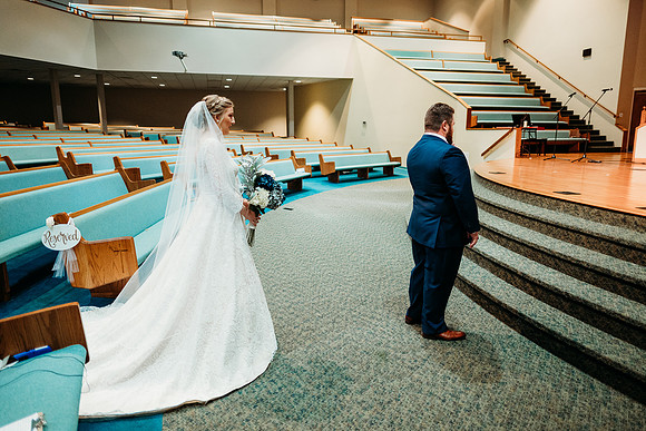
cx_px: 323
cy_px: 216
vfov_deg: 53.2
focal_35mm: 24
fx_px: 431
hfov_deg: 73.7
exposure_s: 1/100
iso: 2000
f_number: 1.8
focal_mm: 24
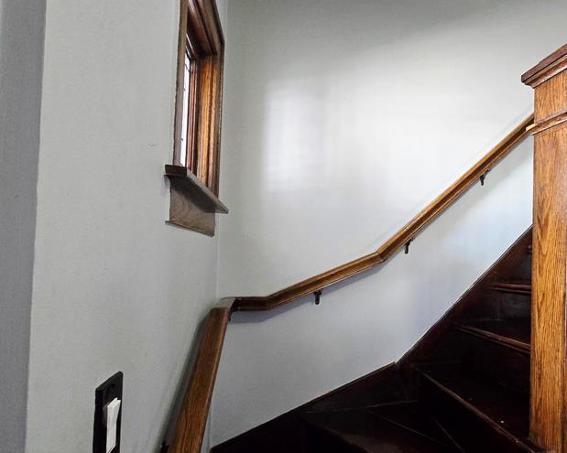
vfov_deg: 65.3
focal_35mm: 21
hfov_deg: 73.8
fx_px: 352
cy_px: 253
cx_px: 403
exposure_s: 1/60.2
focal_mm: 2.2
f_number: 2.2
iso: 1000
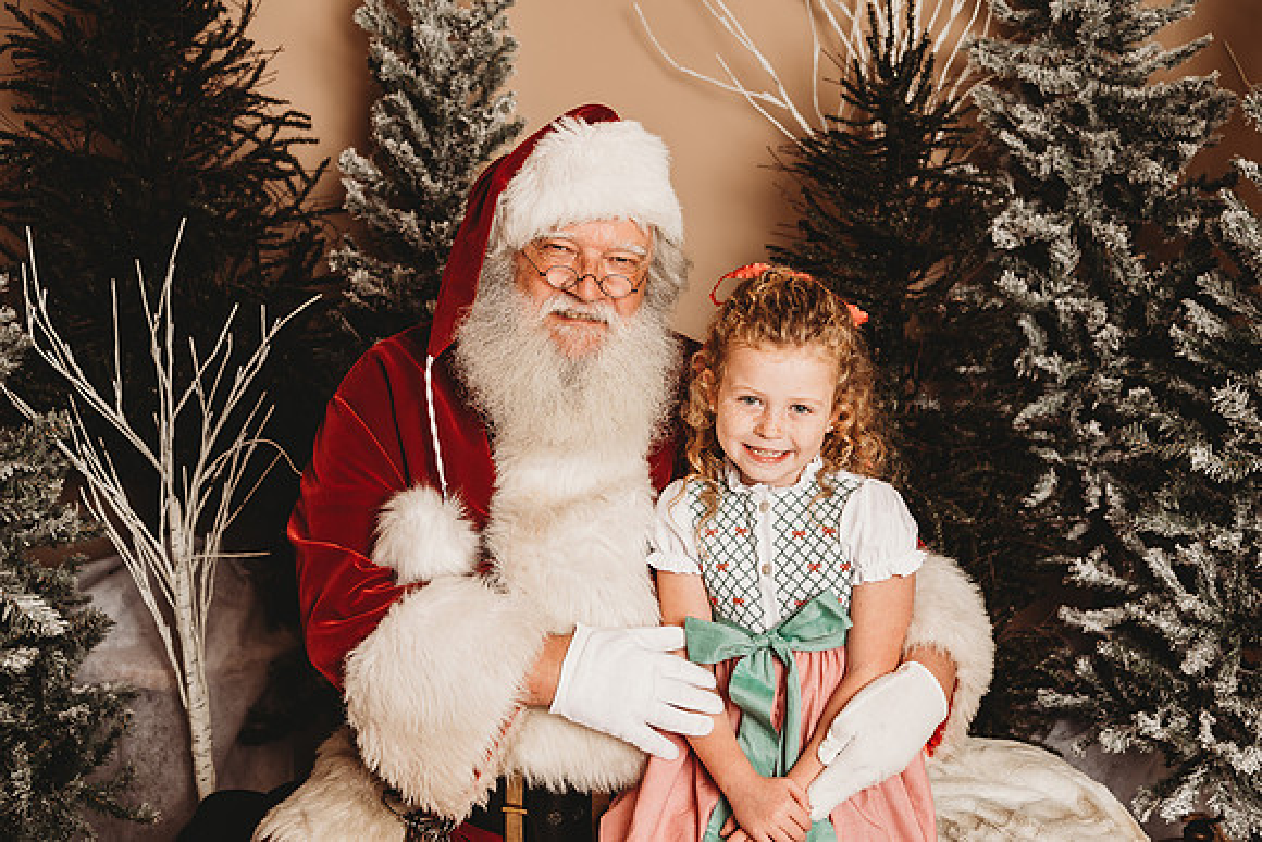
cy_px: 421
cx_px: 631
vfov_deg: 28.1
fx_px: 1683
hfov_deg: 41.1
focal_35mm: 48
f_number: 4
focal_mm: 48
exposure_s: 1/160
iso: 100
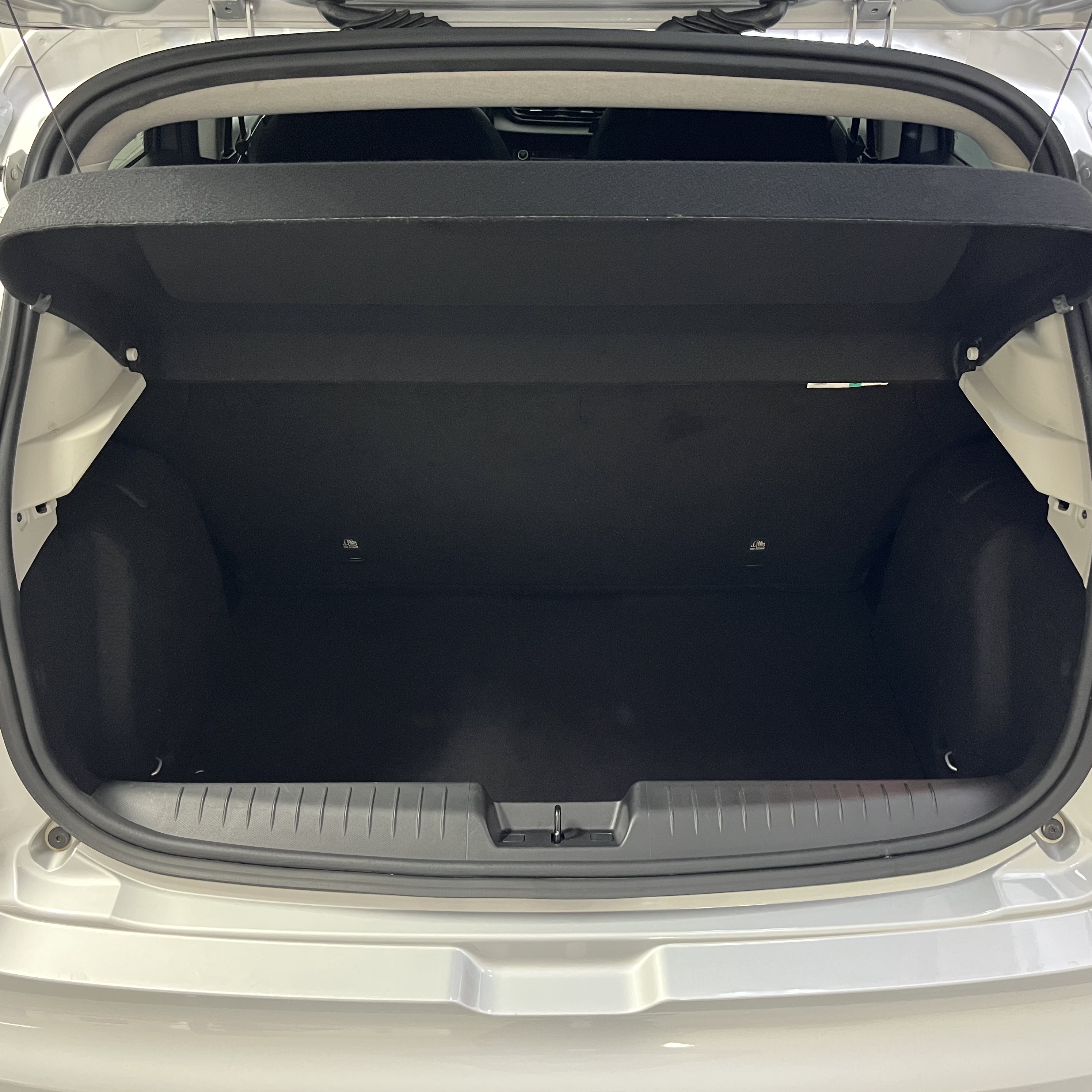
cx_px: 562
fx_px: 1106
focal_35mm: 31
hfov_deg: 52.5
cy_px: 544
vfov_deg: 52.5
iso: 640
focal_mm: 5.1
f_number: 1.6
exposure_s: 1/30
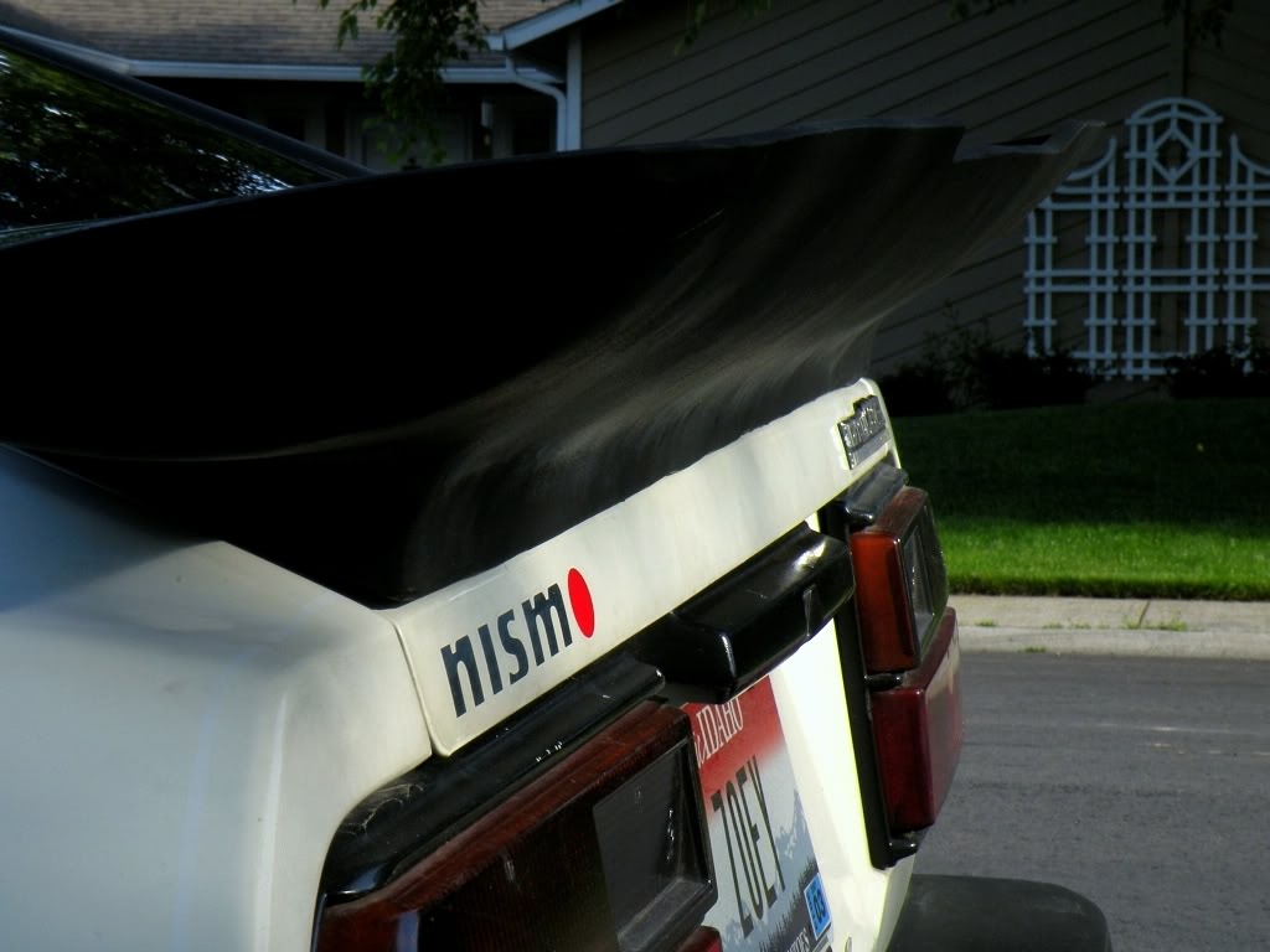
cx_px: 635
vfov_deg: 14.6
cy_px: 476
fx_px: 3706
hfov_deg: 19.4
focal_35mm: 101
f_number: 8
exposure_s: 1/60
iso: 64
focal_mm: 17.9
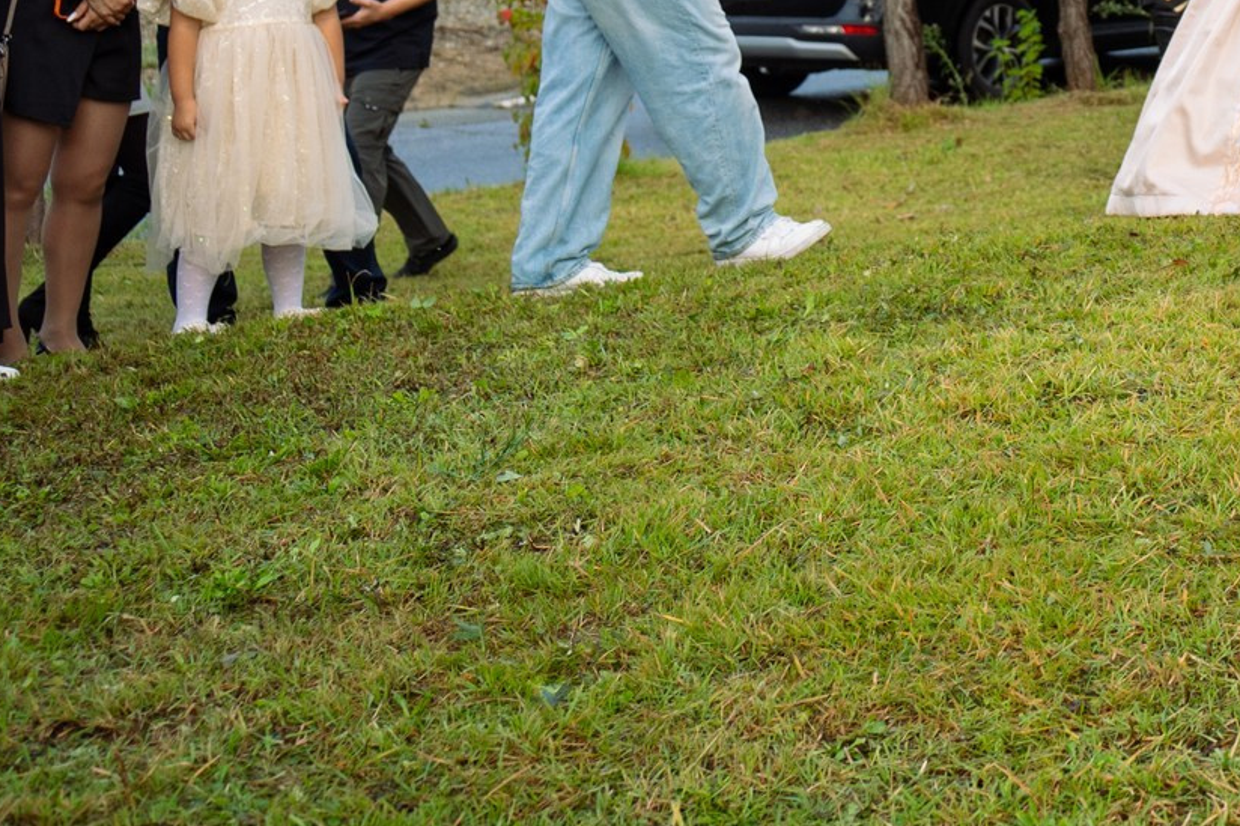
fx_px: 3065
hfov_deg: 19.8
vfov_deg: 14.2
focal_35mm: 89
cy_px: -454
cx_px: 1857
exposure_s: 1/250
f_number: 3.2
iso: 400
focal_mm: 28
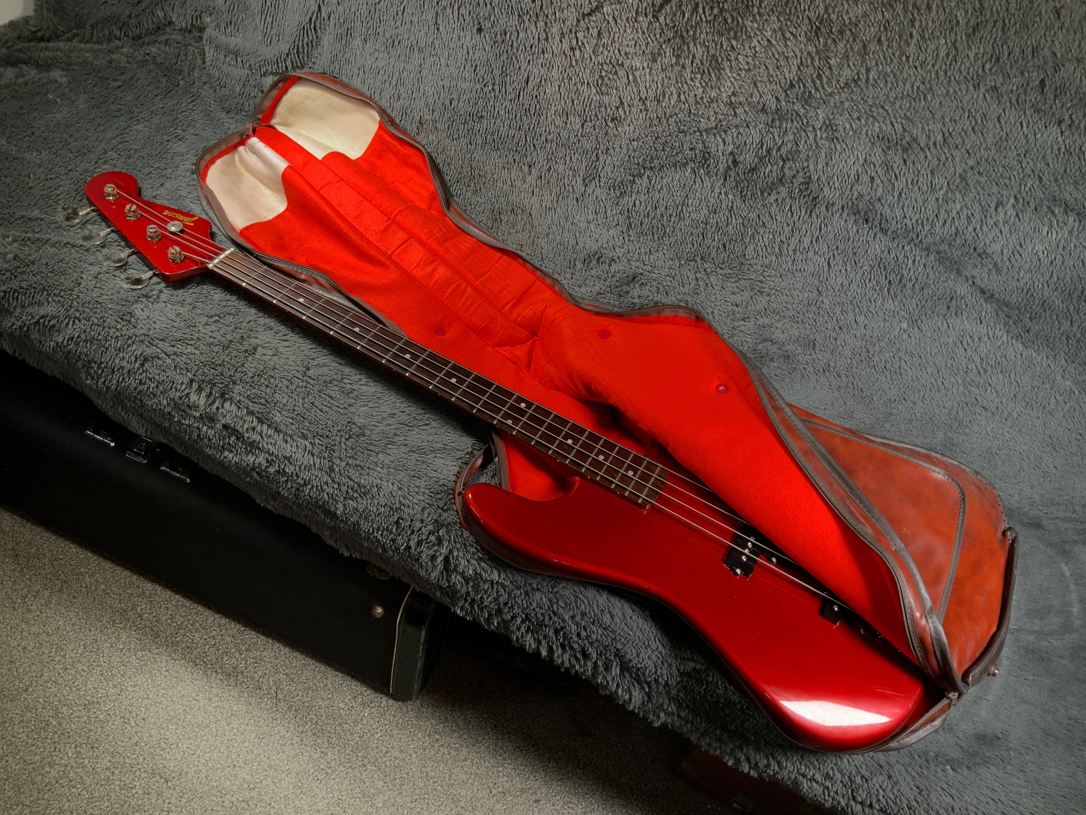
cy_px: 408
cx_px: 543
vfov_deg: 48.2
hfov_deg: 61.7
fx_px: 910
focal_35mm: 29
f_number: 1.8
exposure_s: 1/104
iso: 32
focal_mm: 3
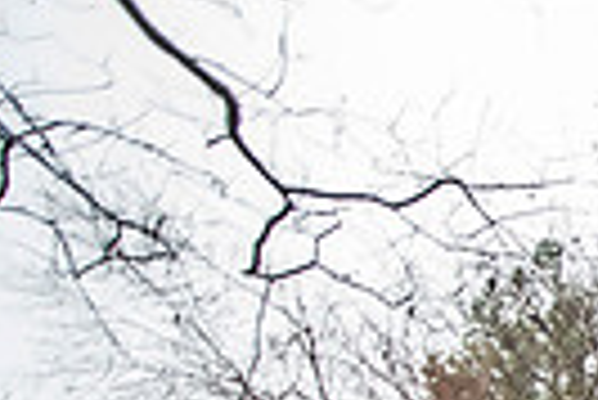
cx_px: 1284
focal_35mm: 61
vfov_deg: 18.0
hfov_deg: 17.6
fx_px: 1014
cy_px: 708
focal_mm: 14
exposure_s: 1/200
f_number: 2.8
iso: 200
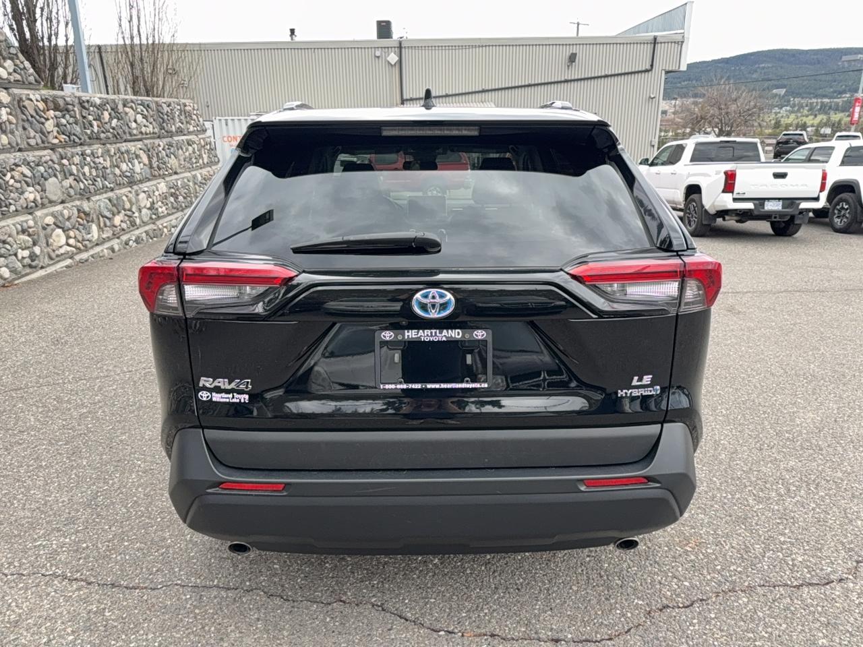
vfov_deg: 56.8
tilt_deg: -18.8
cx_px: 432
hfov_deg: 71.6
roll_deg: +0.6
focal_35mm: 24
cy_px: 324
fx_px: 598
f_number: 1.78
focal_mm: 6.76
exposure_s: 1/641
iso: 50
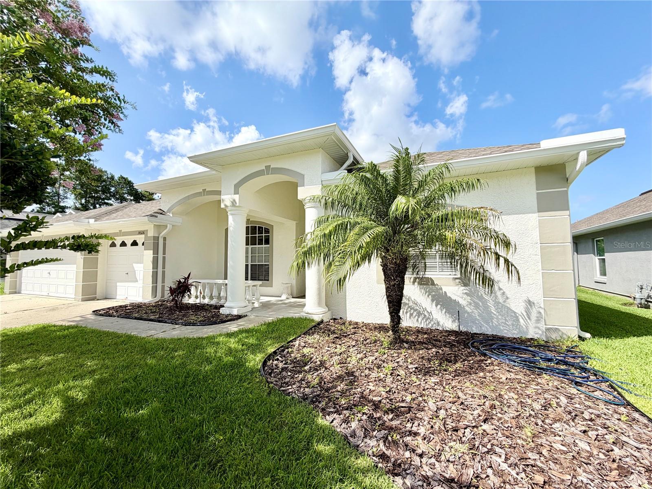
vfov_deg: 85.7
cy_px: 244
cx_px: 326
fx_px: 264
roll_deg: +0.8
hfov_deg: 102.1
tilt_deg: +3.9
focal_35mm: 14
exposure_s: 1/864
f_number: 2.2
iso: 20
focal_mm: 2.22
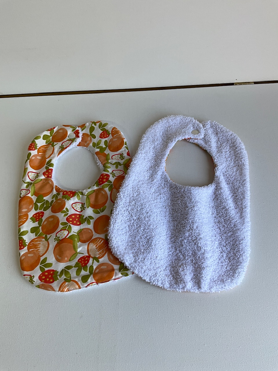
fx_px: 311
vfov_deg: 61.7
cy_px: 186
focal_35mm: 29
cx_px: 139
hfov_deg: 48.2
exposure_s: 1/105
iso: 16
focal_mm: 3
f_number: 1.8
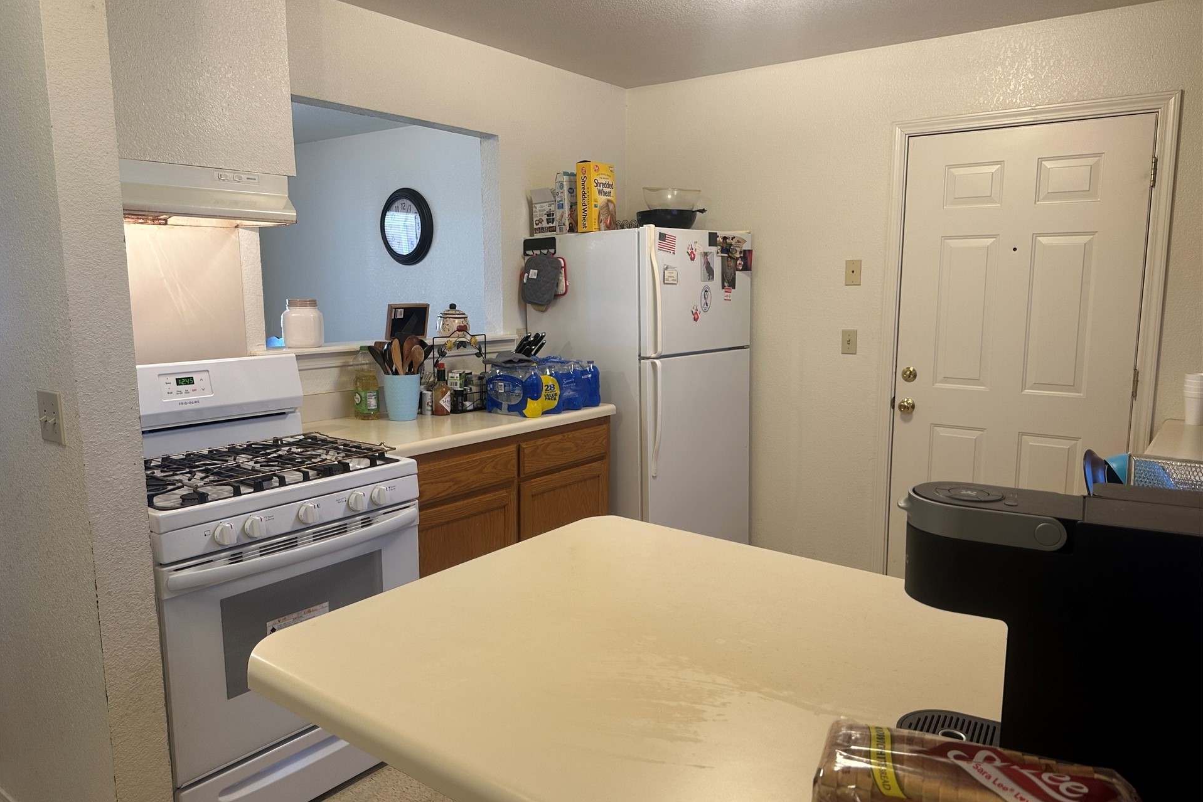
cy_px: 401
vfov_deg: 51.3
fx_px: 835
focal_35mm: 25
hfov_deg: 71.5
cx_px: 601
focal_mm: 6.86
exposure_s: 1/60
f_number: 1.78
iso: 125
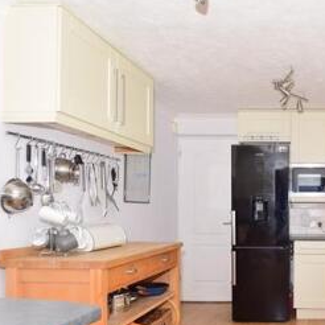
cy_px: 209
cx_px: 312
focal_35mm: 34
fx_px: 361
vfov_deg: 47.9
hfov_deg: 42.9
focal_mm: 10
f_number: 5
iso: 200
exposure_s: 1/25
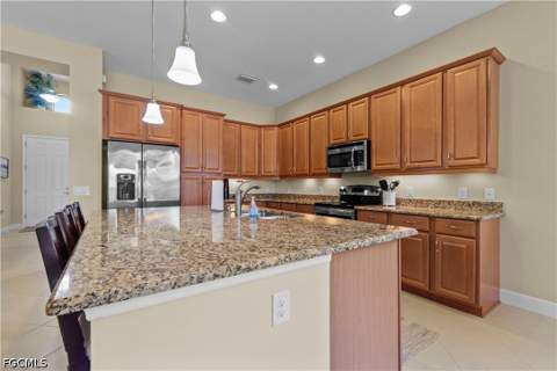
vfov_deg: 77.3
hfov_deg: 100.4
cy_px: 186
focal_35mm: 15
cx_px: 278
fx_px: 232
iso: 800
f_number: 4.5
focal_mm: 10
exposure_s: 1/60
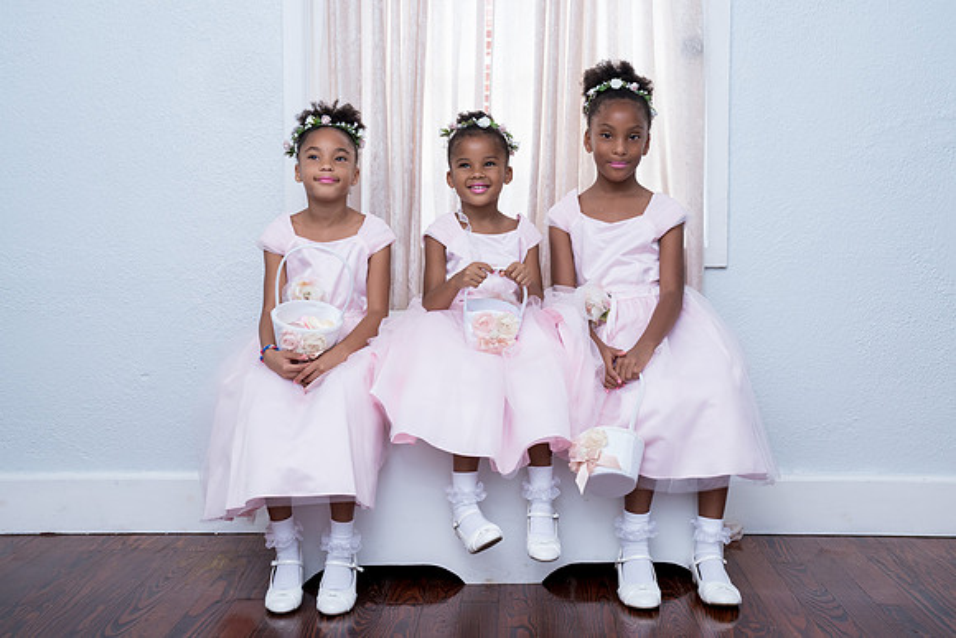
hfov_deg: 42.5
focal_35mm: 46
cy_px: 305
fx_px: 1228
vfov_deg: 29.1
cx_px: 507
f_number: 6.3
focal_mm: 39
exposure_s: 1/160
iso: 1250
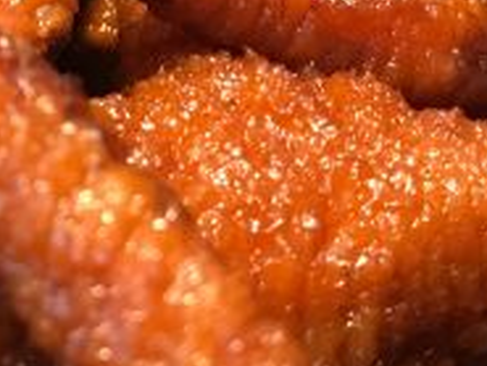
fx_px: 1492
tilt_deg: -36.0
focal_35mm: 106
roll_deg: -4.9
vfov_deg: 13.6
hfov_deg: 18.0
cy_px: -57
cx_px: -32
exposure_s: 1/33
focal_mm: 3.99
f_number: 1.8
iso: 32
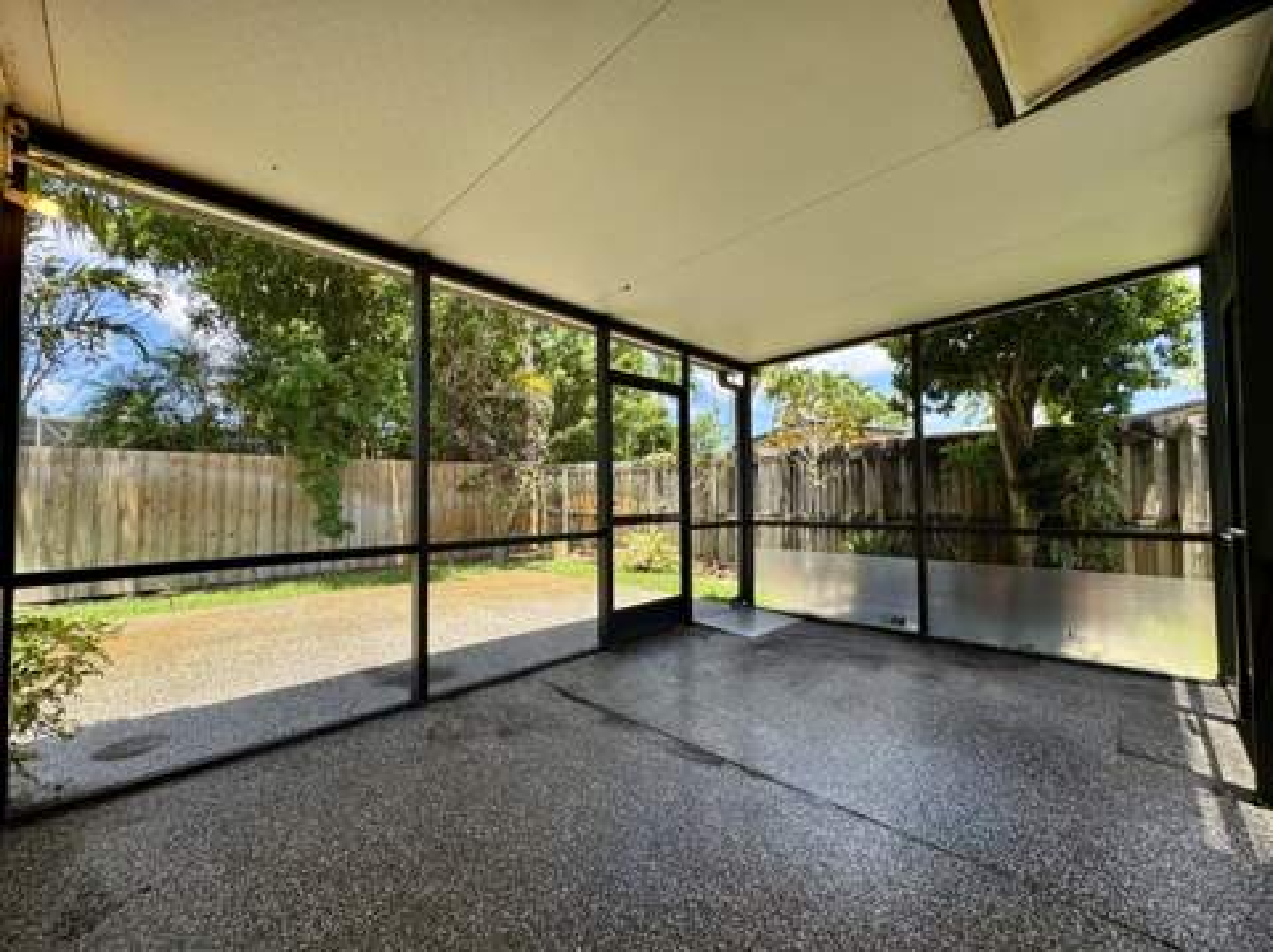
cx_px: 636
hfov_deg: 102.1
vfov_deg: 85.6
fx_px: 514
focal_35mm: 14
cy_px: 476
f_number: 2.2
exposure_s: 1/247
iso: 40
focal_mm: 2.22
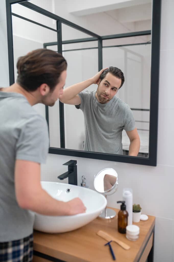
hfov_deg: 37.8
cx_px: 87
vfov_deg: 54.5
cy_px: 131
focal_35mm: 35
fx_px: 254
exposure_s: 1/200
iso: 800
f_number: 2.2
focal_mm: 35
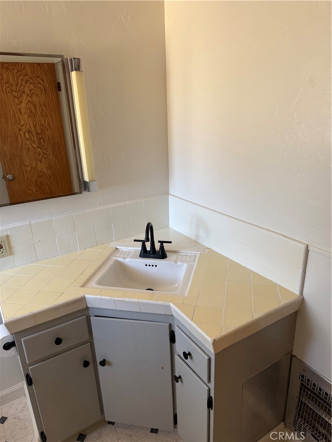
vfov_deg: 71.6
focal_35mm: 24
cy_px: 221
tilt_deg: -19.7
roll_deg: +0.9
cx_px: 166
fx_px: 307
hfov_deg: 56.8
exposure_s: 1/121
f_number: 1.78
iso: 160
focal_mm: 6.76
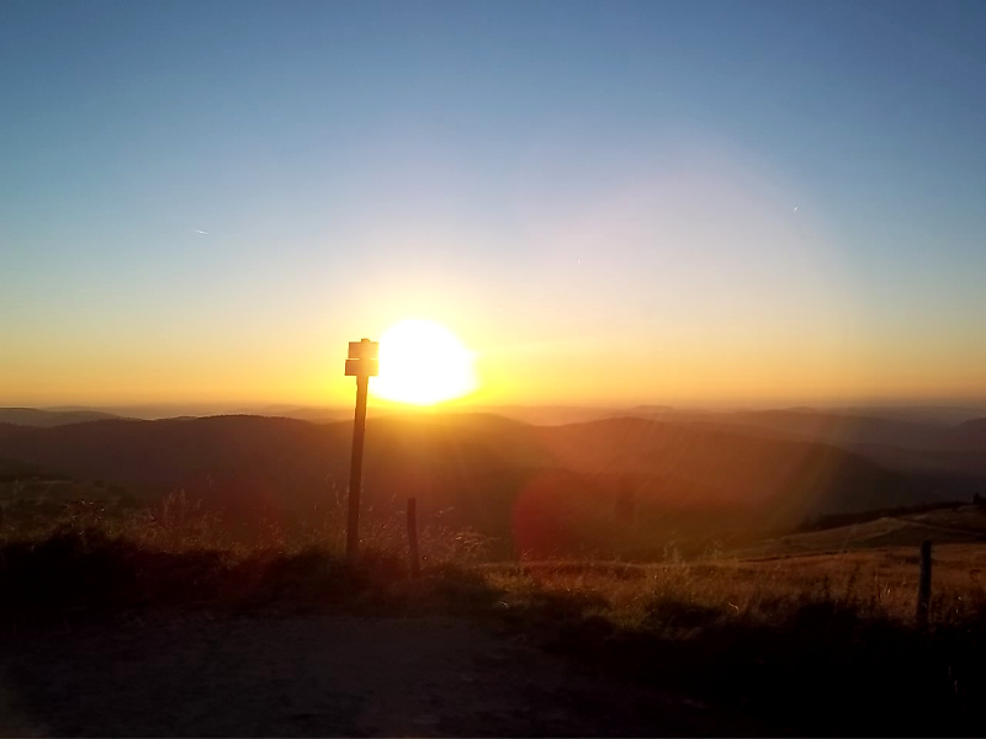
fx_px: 1025
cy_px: 370
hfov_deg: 51.4
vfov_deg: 39.7
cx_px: 493
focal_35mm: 36
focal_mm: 6.5
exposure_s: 1/125
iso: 80
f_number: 8
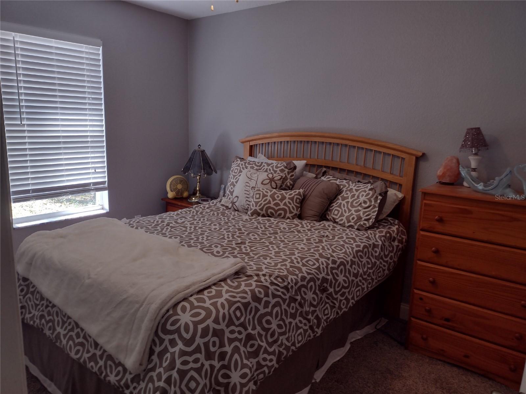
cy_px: 197
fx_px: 410
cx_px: 263
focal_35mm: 27
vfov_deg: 51.4
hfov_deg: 65.3
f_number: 1.7
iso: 122
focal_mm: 4.71
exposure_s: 1/120
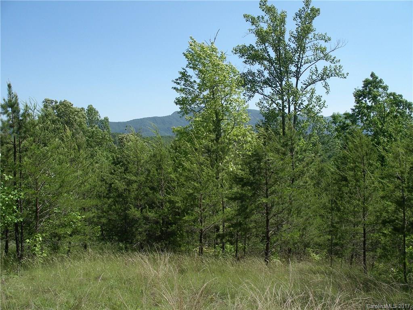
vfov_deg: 38.7
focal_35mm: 37
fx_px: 442
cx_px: 206
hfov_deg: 50.1
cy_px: 155
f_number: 5.6
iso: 80
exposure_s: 1/200
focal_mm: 7.8
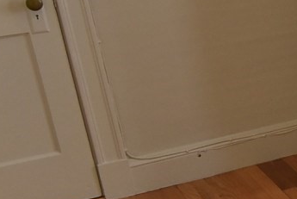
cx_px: 595
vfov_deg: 14.0
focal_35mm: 98
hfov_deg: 16.1
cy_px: 149
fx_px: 809
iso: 400
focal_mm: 11
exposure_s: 1/100
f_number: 5
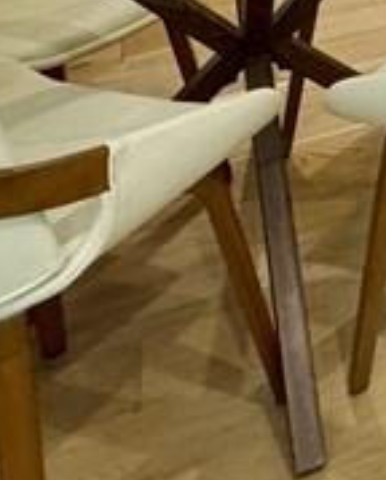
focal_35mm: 78
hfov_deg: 15.2
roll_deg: +0.5
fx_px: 1110
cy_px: -357
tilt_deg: -5.6
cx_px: 807
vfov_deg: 19.2
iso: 320
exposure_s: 1/60
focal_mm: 2.22
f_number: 2.2
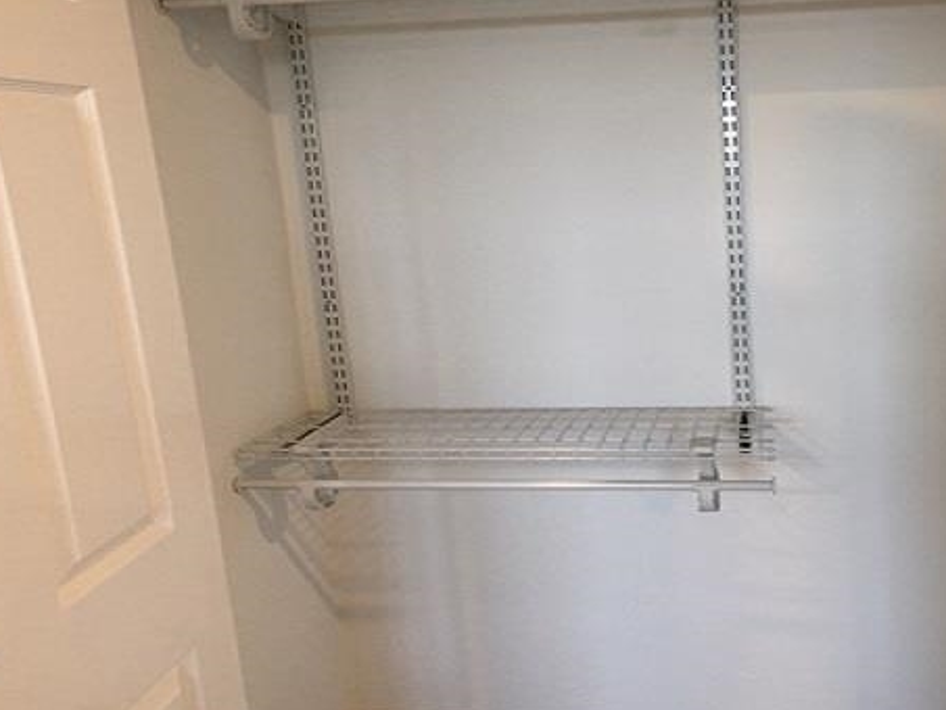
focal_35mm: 41
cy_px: 317
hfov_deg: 45.7
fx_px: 1121
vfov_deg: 35.1
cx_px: 505
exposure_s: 1/15
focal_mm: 4.15
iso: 40
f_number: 2.2
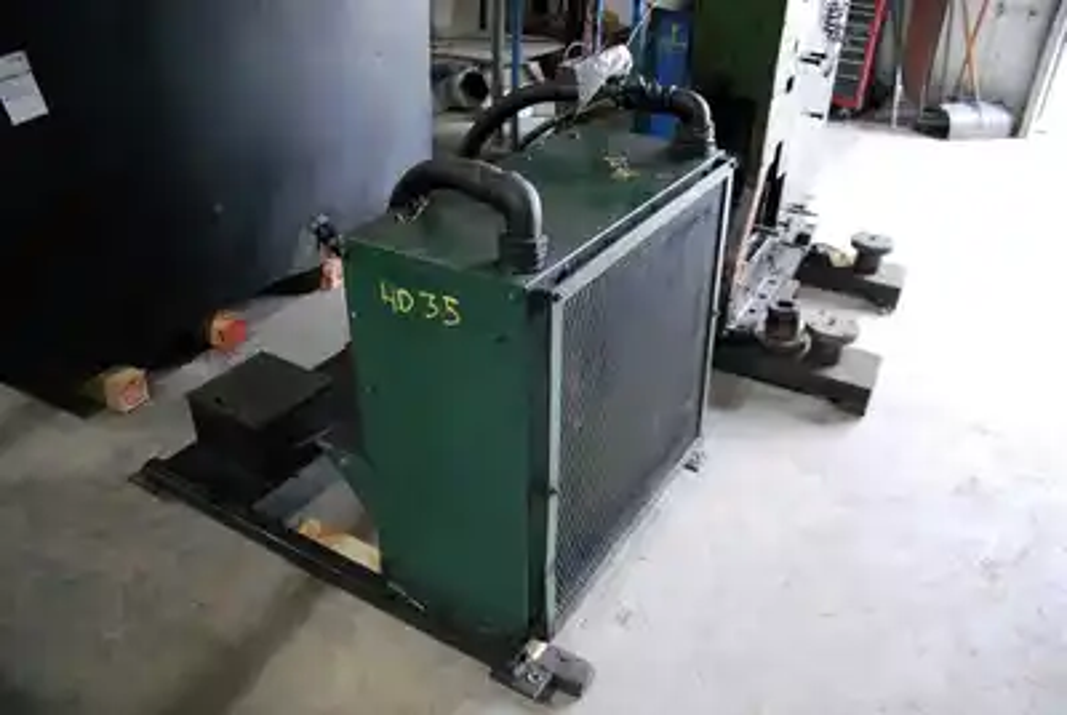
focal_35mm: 27
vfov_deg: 48.1
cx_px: 534
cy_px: 358
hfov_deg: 67.3
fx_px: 801
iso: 1600
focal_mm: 18
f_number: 3.5
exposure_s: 1/30
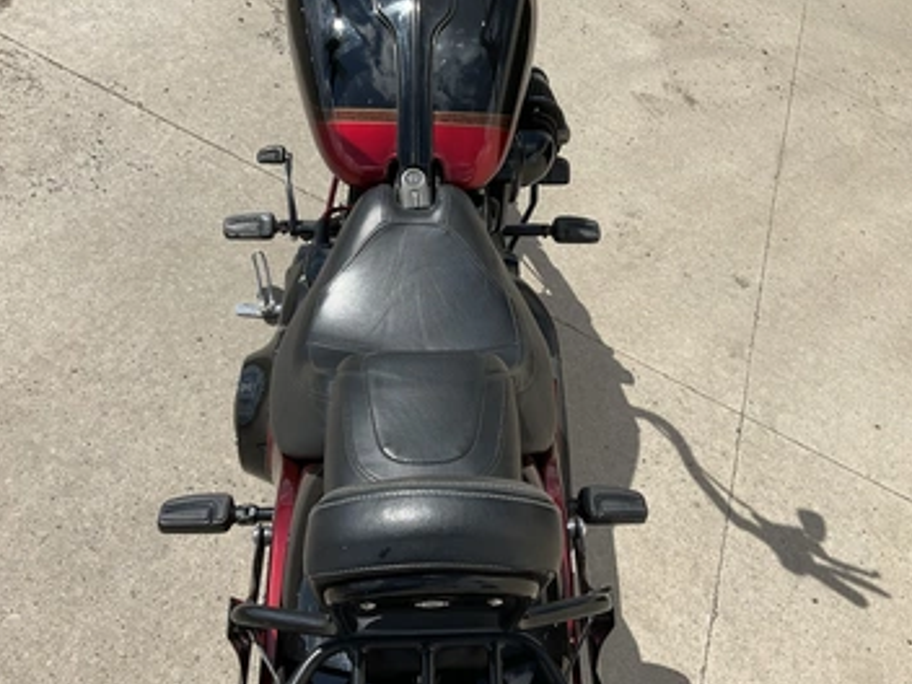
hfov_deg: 55.3
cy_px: 314
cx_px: 484
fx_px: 869
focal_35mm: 33
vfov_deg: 42.9
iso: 25
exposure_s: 1/2959
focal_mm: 3
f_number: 1.8
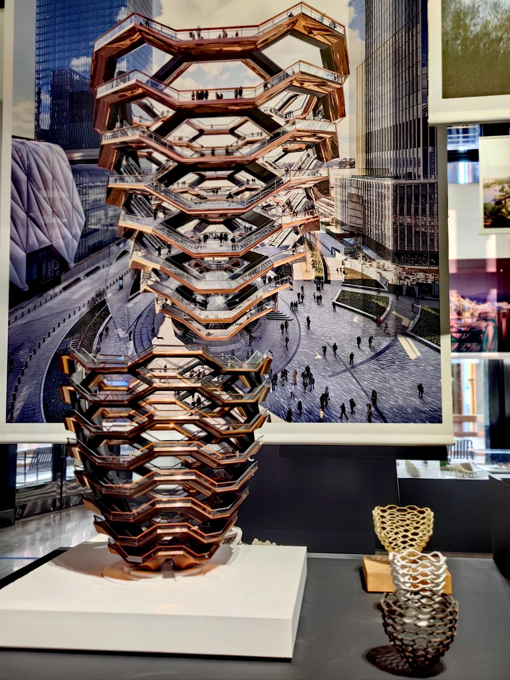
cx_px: 255
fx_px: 727
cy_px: 340
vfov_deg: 50.1
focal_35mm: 37
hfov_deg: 38.7
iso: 64
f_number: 1.4
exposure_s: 1/100
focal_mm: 5.75
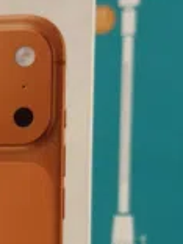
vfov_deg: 15.7
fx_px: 867
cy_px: 242
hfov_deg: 11.8
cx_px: -44
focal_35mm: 123
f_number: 1.78
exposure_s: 1/100
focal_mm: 6.76
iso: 100
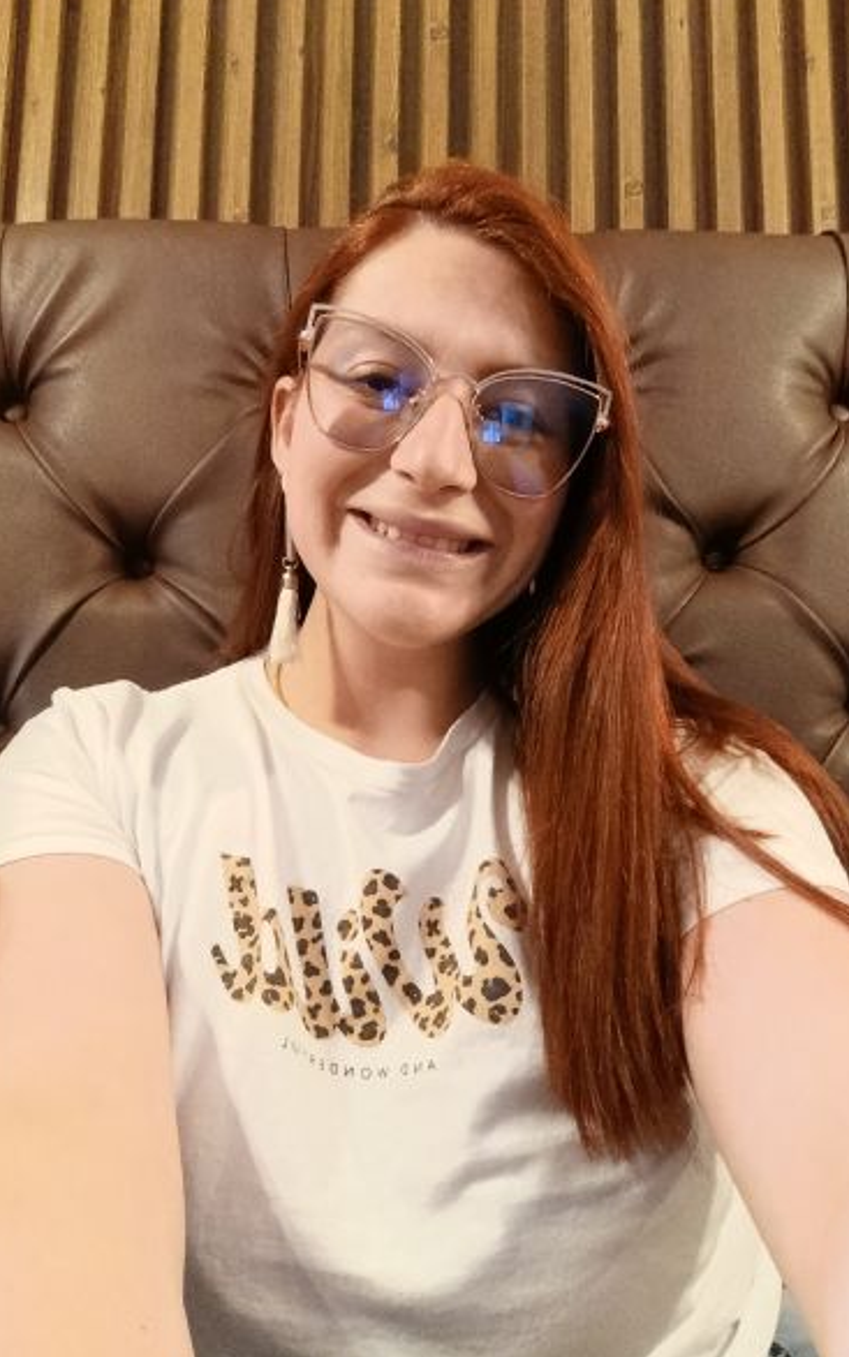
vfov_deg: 70.4
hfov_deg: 47.6
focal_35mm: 26
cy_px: 673
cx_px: 423
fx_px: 962
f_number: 2.4
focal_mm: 3.27
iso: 250
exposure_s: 1/24
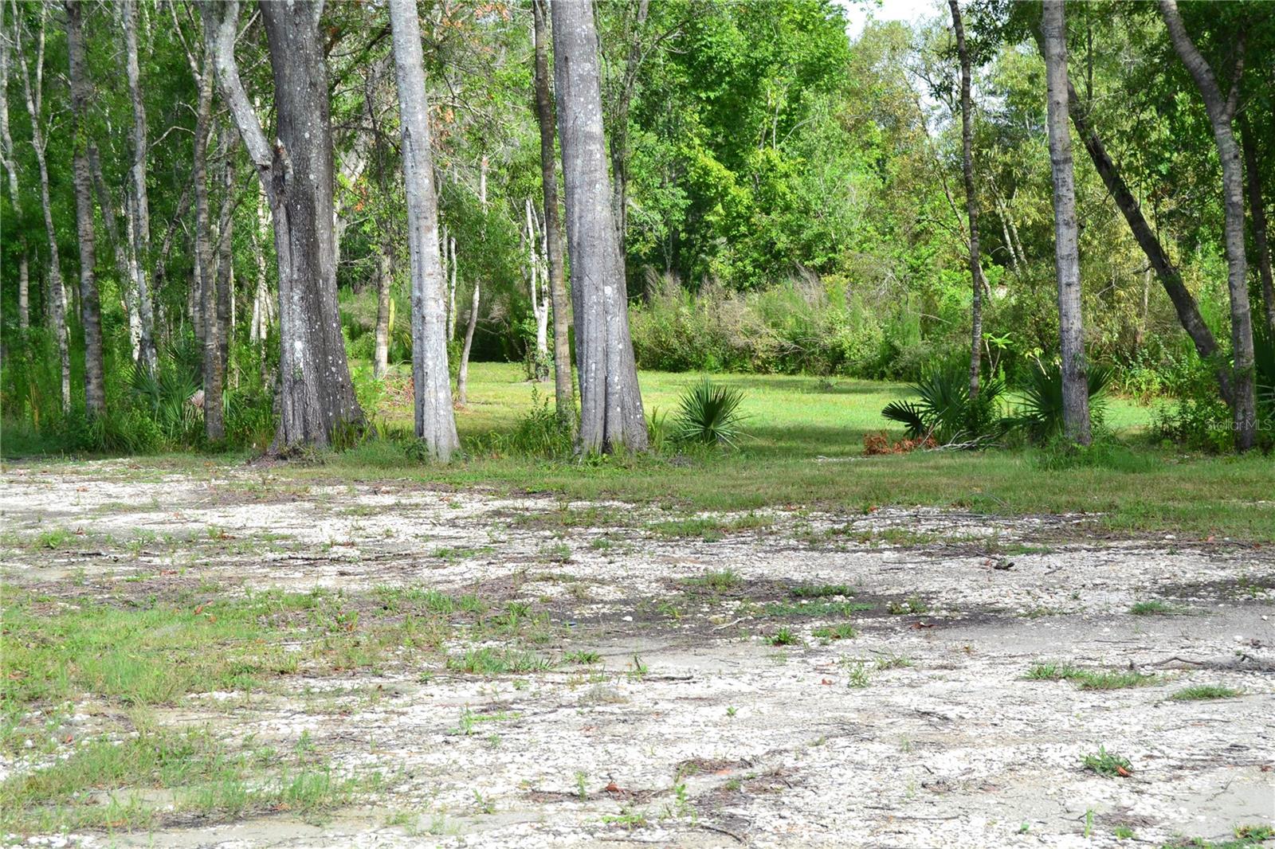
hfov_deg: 24.6
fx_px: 2921
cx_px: 638
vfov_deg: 16.5
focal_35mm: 82
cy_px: 424
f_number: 10
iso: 400
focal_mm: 55
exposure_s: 1/320
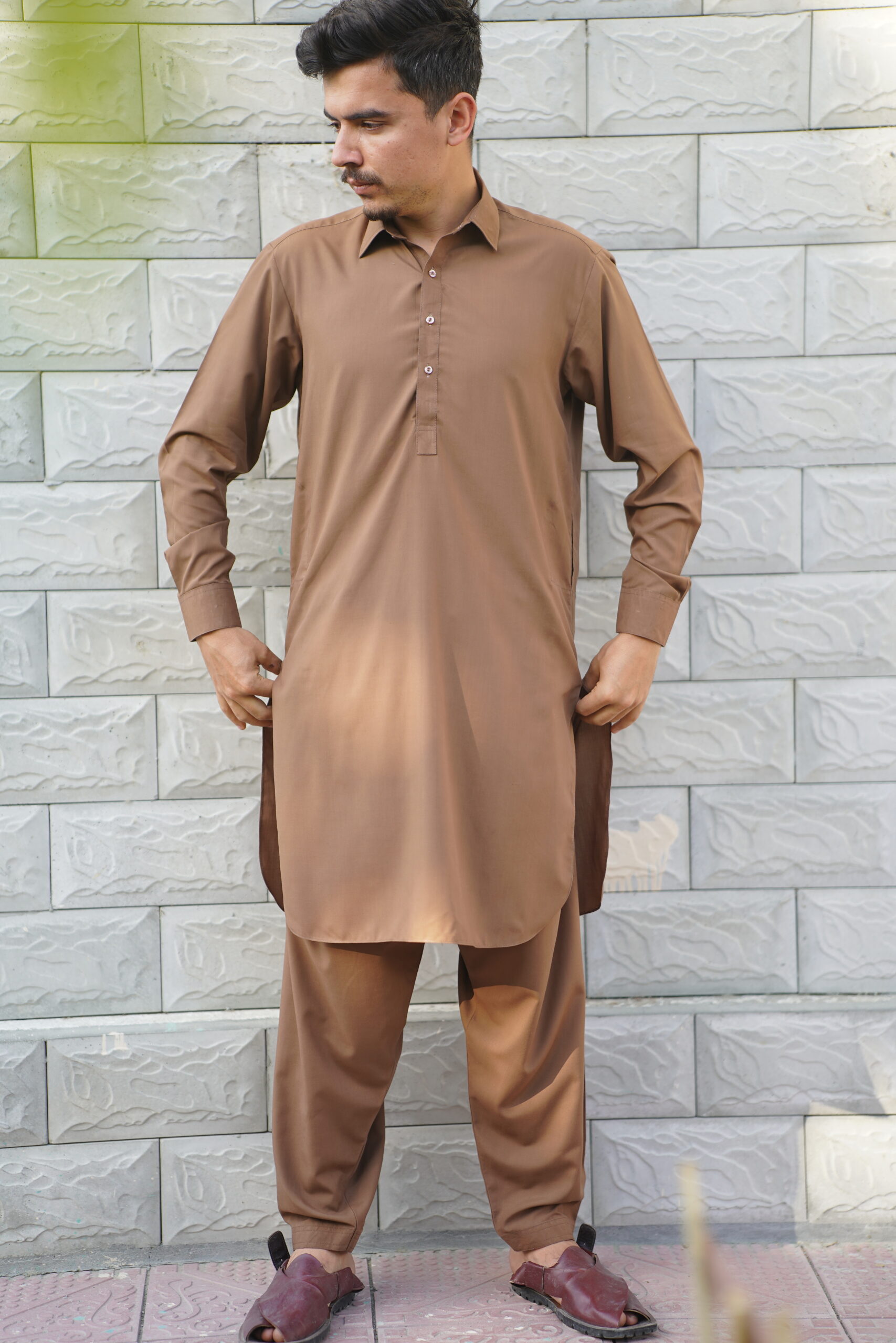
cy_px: 672
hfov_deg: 37.9
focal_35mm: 35
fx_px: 1306
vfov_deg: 54.4
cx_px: 448
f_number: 1.4
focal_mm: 35
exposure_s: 1/500
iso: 100
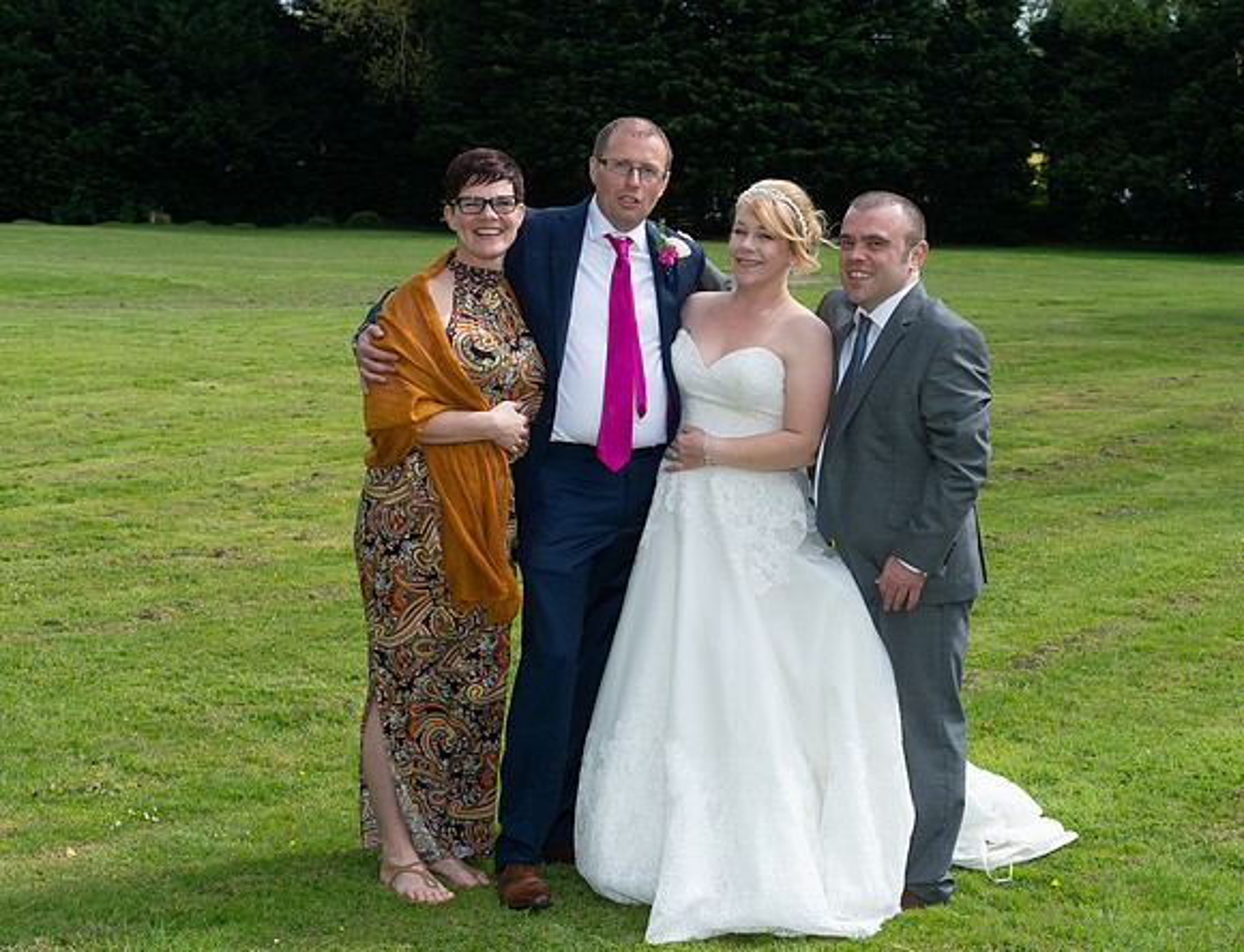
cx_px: 718
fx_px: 2436
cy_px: 474
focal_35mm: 67
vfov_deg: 22.1
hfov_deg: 28.6
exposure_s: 1/200
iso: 100
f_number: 8
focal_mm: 60
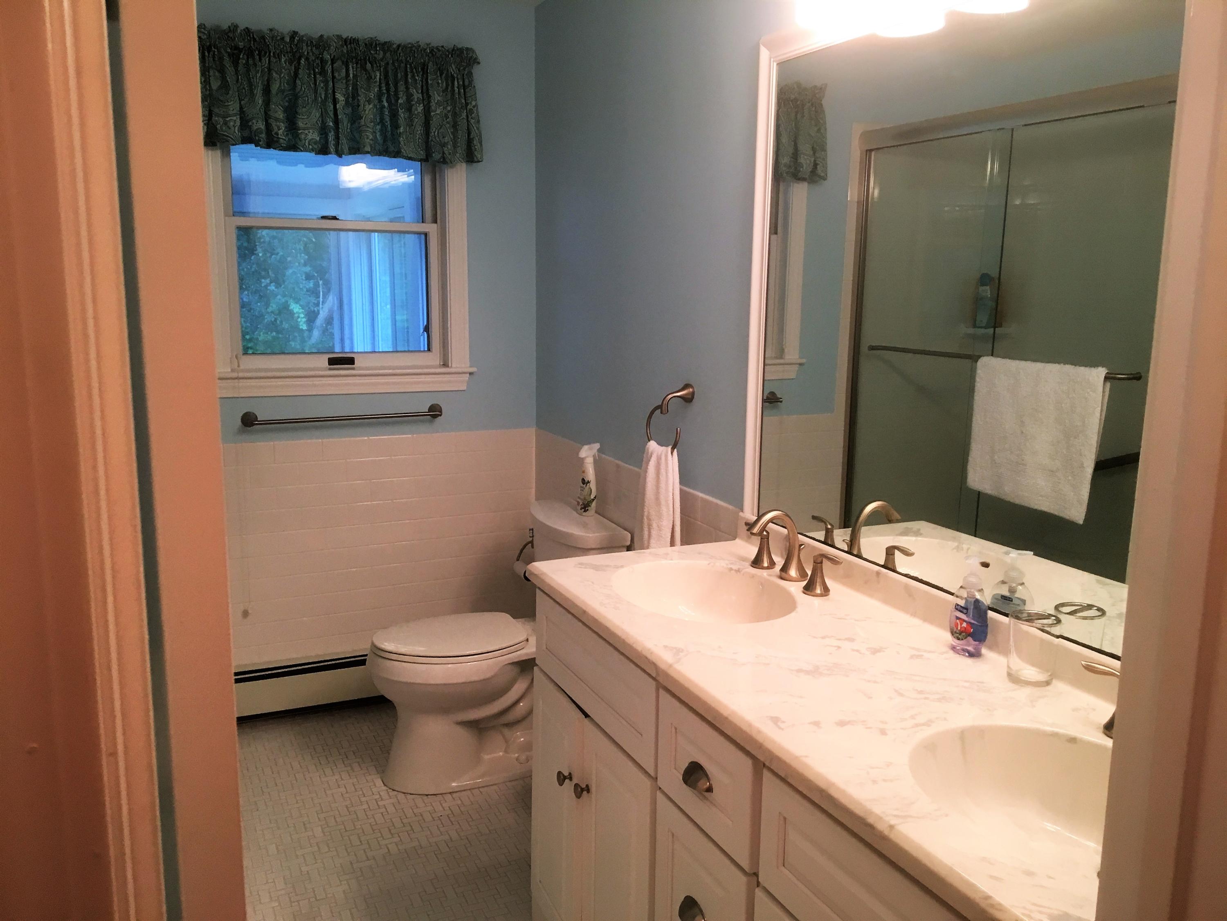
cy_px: 460
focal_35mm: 29
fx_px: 1028
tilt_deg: -11.0
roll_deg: -0.5
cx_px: 614
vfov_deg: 48.2
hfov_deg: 61.7
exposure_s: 1/30
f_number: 2.2
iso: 80
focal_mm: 4.15
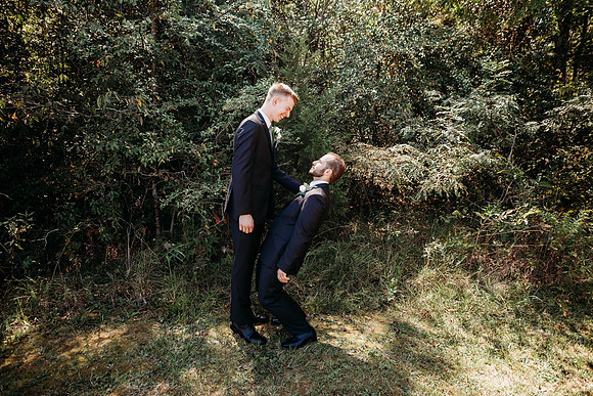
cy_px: 198
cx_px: 296
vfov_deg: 53.2
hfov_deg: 73.7
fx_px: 395
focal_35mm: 24
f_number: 2.8
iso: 125
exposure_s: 1/400
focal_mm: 24
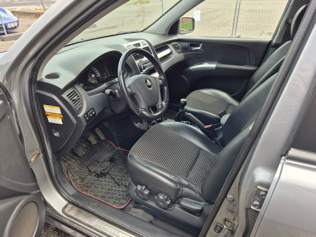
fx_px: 219
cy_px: 120
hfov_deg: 71.6
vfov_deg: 56.8
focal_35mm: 24
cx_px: 160
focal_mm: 5.4
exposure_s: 1/180
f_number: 1.8
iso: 25
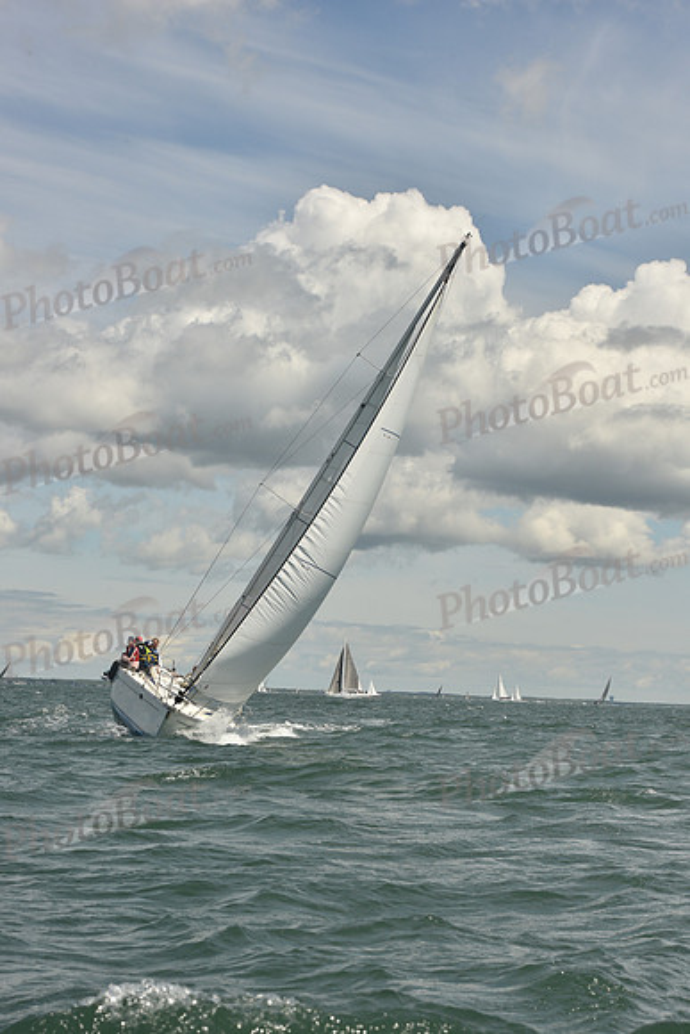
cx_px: 345
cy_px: 517
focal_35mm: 85
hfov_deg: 16.1
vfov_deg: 23.9
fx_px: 2442
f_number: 13
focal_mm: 85
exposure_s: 1/800
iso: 320
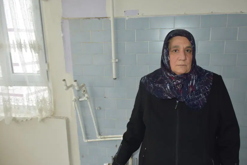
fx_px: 199
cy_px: 87
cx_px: 132
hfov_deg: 63.6
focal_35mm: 29
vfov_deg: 44.9
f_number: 4.5
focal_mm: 18
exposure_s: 1/60
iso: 640
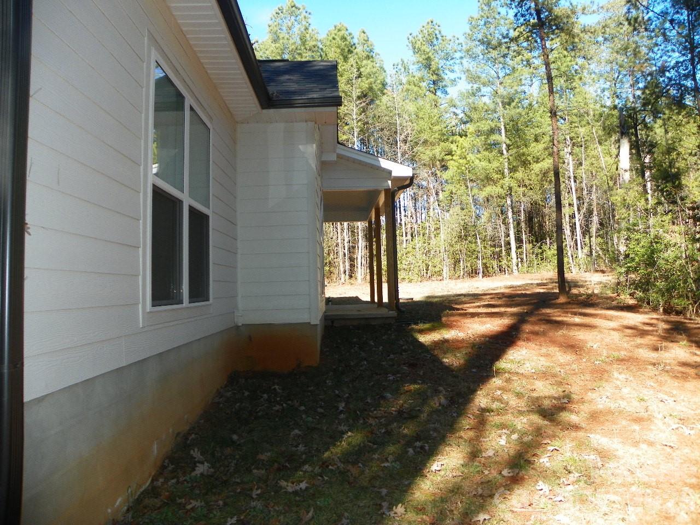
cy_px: 262
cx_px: 350
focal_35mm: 26
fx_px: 526
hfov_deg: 67.3
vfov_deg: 53.1
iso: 64
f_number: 2.8
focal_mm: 4.6
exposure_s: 1/250
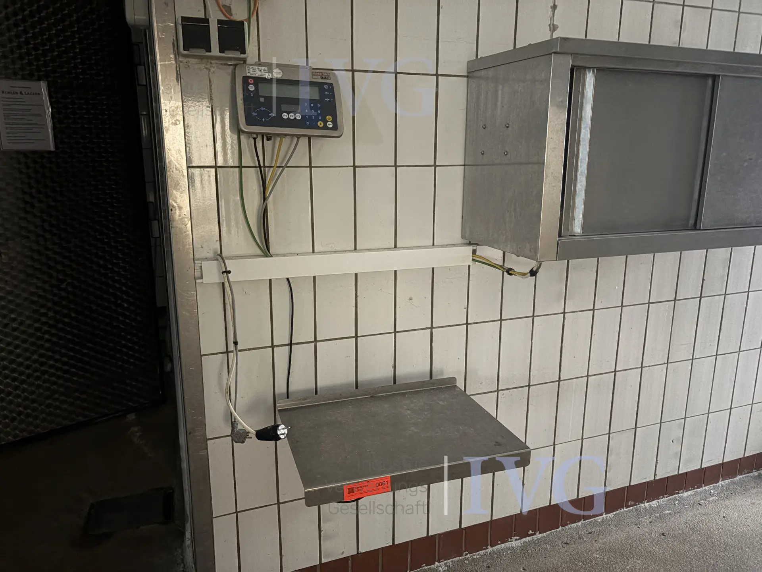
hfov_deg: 67.3
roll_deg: +0.0
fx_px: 572
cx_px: 381
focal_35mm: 26
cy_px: 286
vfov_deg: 53.1
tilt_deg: -12.5
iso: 1000
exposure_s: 1/15
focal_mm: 5.96
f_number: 1.6
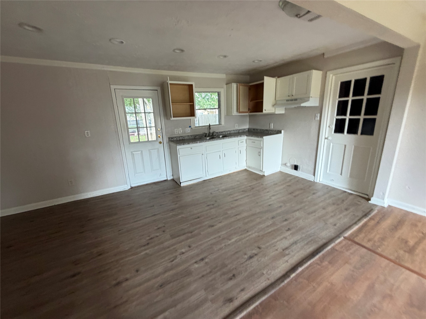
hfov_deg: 102.1
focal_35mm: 14
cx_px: 213
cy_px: 160
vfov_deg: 85.7
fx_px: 172
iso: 250
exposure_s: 1/121
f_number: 2.2
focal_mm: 2.22
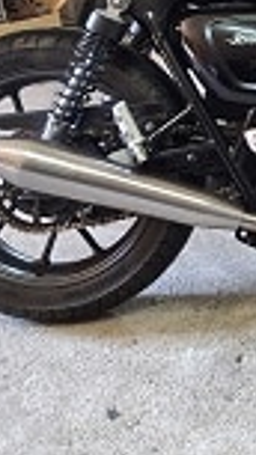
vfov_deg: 33.6
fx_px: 724
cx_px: 354
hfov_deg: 18.3
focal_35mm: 60
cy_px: 73
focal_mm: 5.56
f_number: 1.88
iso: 1711
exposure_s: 1/33.3
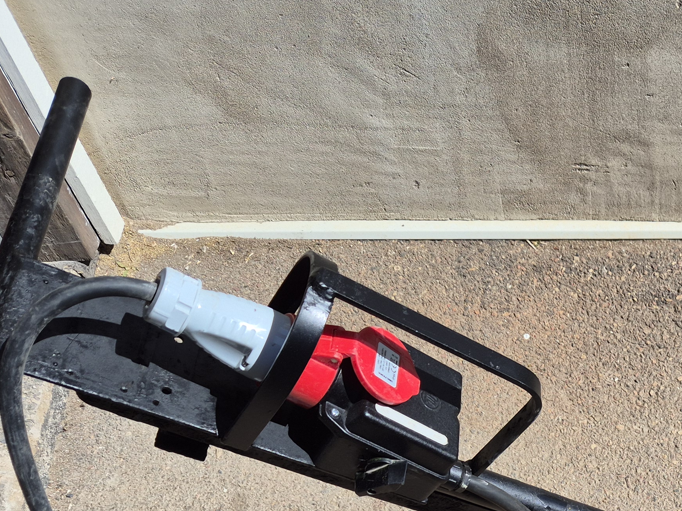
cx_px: 627
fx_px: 1044
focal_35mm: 53
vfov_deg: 25.4
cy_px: 574
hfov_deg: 34.0
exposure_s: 1/2184
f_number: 1.8
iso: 25
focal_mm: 5.4
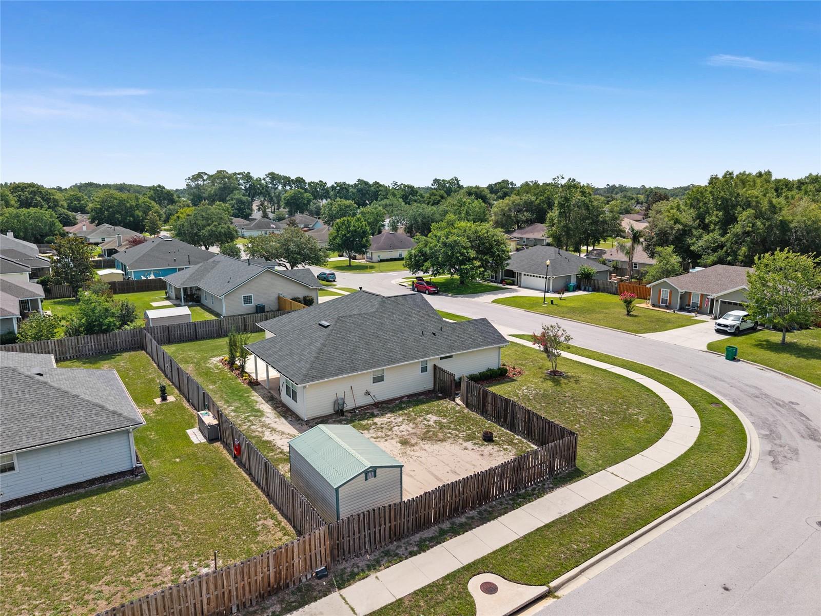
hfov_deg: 71.6
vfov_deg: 56.8
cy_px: 308
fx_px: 569
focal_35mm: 24
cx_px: 410
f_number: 1.8
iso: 220
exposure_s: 1/6000
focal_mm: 8.67
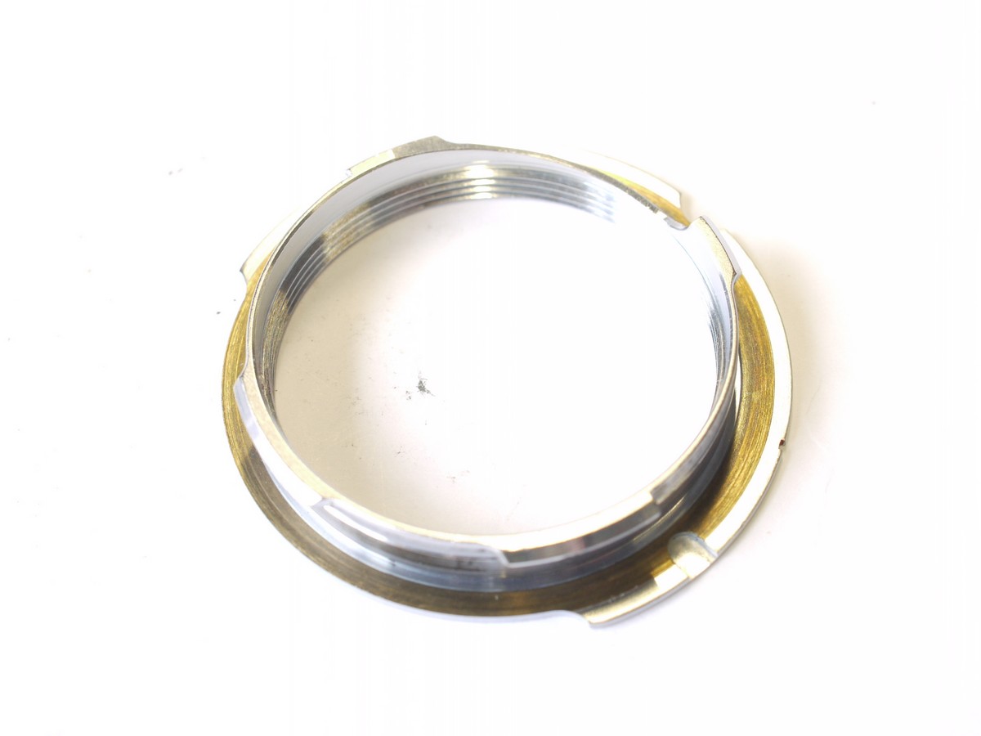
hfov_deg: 32.2
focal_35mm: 60
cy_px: 368
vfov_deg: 24.4
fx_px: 1700
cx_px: 490
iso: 400
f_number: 6.3
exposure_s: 1/25
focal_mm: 30
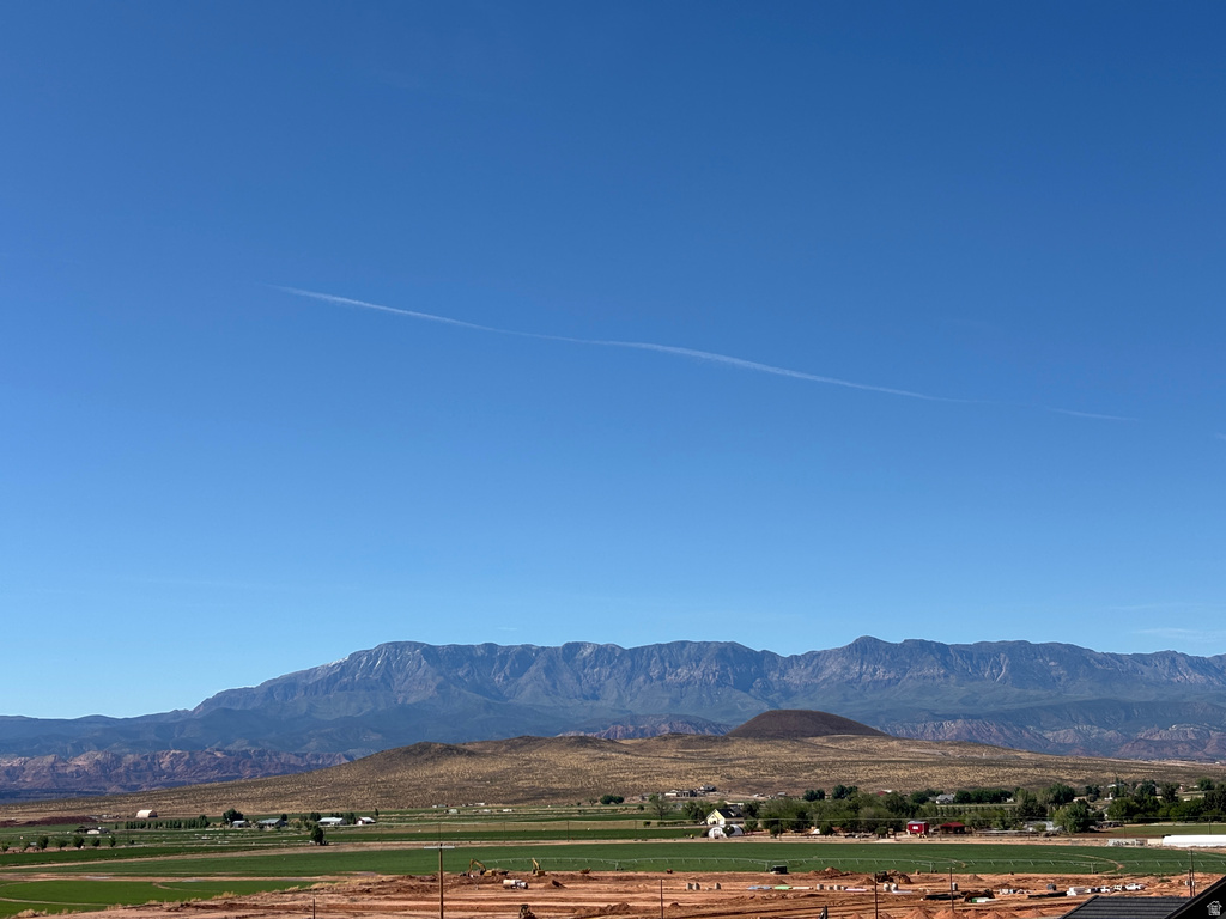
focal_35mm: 52
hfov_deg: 36.8
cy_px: 460
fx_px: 1842
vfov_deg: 28.0
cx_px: 613
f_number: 1.6
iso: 40
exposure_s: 1/3663
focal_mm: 5.96
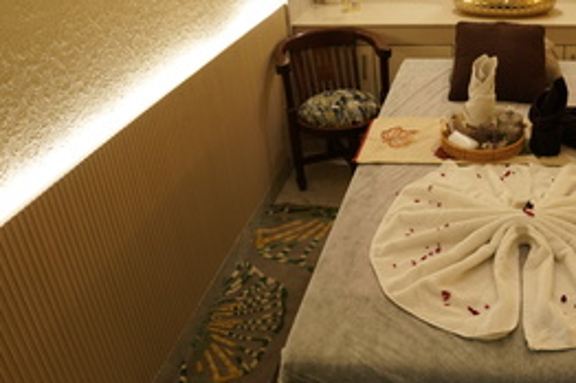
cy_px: 80
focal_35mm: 35
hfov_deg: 50.8
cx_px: 468
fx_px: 559
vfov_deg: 36.6
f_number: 3.5
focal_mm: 20
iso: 2000
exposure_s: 1/125
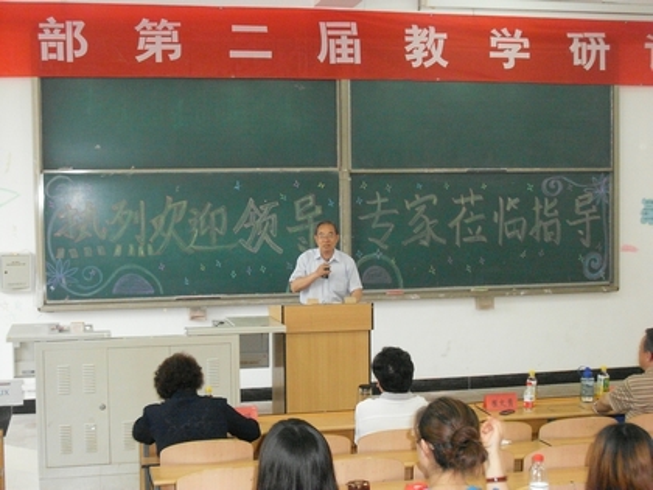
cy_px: 245
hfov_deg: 32.2
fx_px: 1132
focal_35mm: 60
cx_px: 326
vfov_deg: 24.4
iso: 400
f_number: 3.8
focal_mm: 9.9
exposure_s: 1/60
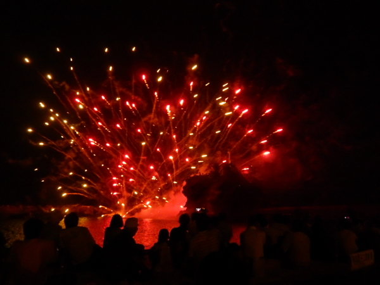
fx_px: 351
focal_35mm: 32
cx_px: 190
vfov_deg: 44.2
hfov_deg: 56.8
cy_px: 142
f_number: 3.8
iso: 1600
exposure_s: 1/8
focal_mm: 5.7
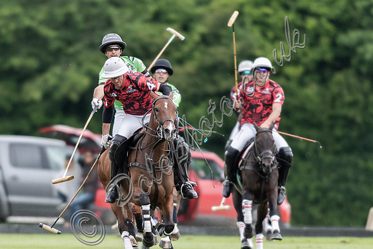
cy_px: 202
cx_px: 117
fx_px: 12336
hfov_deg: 1.7
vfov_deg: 1.2
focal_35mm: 1191
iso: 640
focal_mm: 400
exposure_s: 1/2500
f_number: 2.8
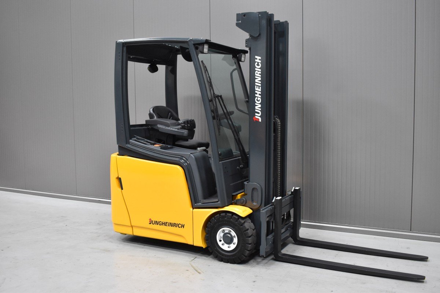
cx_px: 220
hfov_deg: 53.1
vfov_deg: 36.9
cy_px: 146
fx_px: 440
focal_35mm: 36
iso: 1600
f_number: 5
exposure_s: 1/50
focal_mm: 24
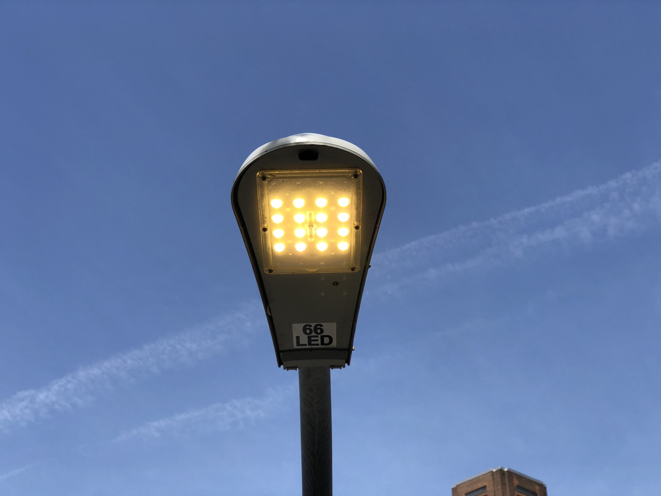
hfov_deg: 36.8
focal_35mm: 52
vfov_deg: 28.0
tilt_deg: +35.3
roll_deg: +0.1
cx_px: 330
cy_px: 248
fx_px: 993
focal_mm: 6
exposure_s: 1/1130
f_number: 2.4
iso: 16
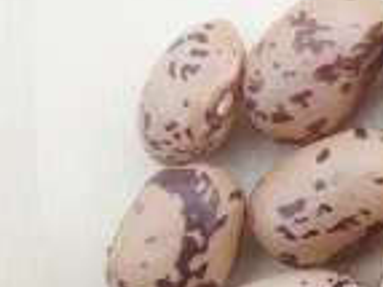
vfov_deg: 20.0
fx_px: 774
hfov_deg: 24.1
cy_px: 317
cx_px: 509
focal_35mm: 70
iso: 80
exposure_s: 1/100
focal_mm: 4.1
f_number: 4
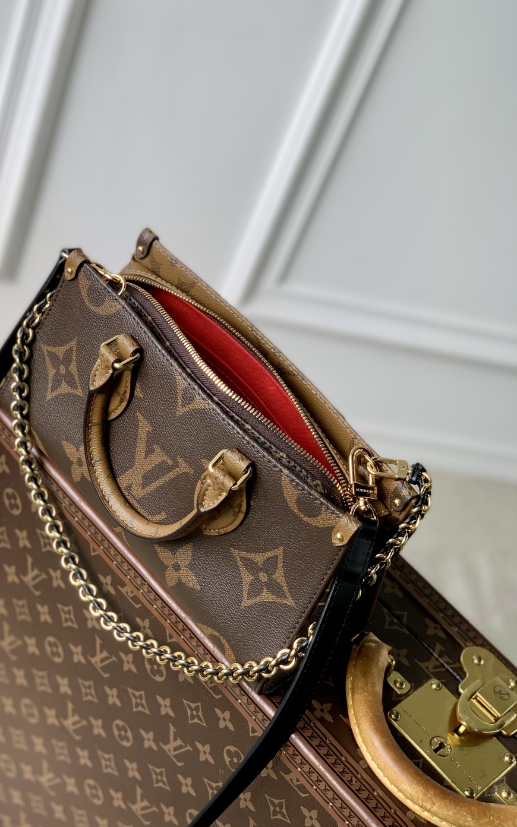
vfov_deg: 35.7
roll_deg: -23.1
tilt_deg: -39.4
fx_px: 1286
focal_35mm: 57
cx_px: 200
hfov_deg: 22.7
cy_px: 417
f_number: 2.4
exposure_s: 1/122
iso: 16
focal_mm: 6
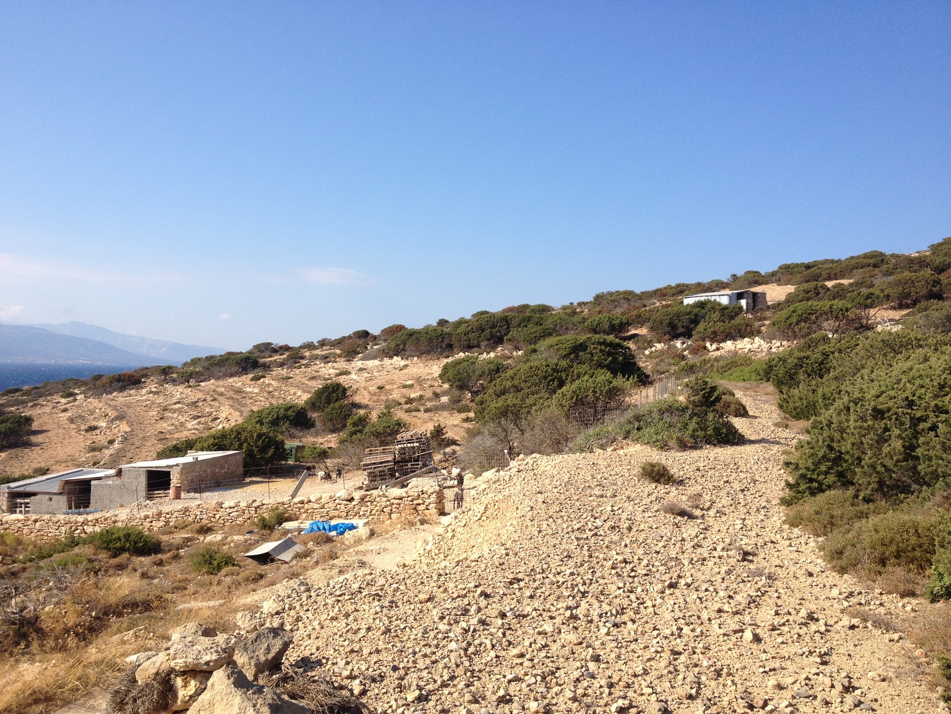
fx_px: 962
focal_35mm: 35
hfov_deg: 52.6
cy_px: 357
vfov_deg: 40.7
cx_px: 476
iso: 50
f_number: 2.4
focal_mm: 4.28
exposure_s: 1/1623
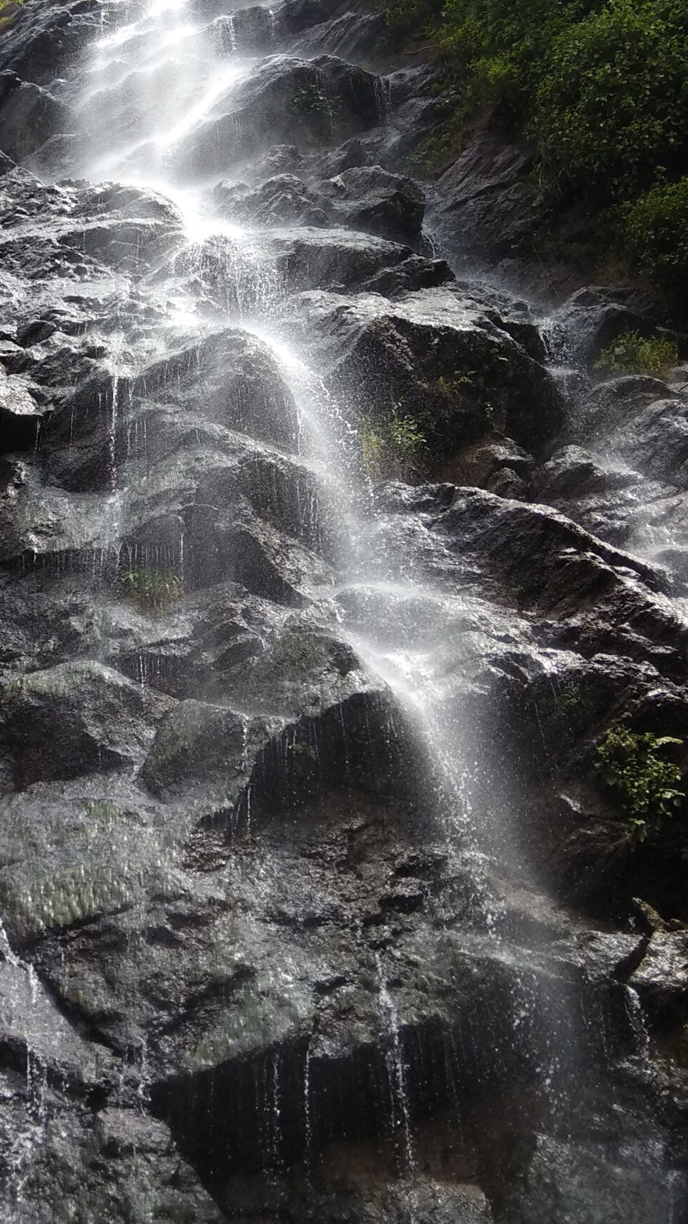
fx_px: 1103
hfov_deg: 33.0
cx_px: 82
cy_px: 556
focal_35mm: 34
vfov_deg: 57.9
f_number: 2
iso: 100
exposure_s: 1/510
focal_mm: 3.57
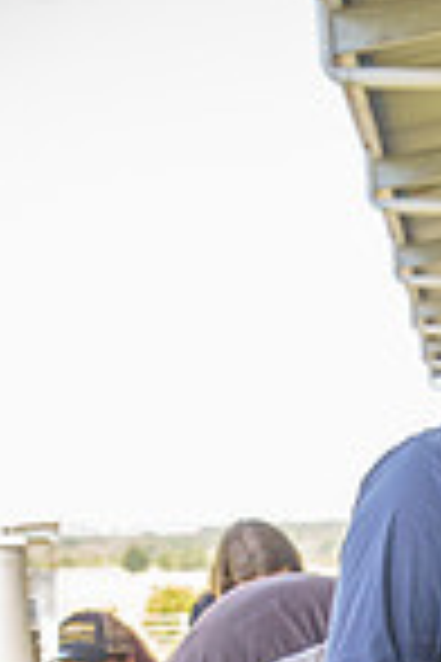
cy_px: 982
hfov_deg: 8.6
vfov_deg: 12.5
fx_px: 2866
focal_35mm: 156
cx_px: 626
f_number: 5.6
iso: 1000
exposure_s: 1/400
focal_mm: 51
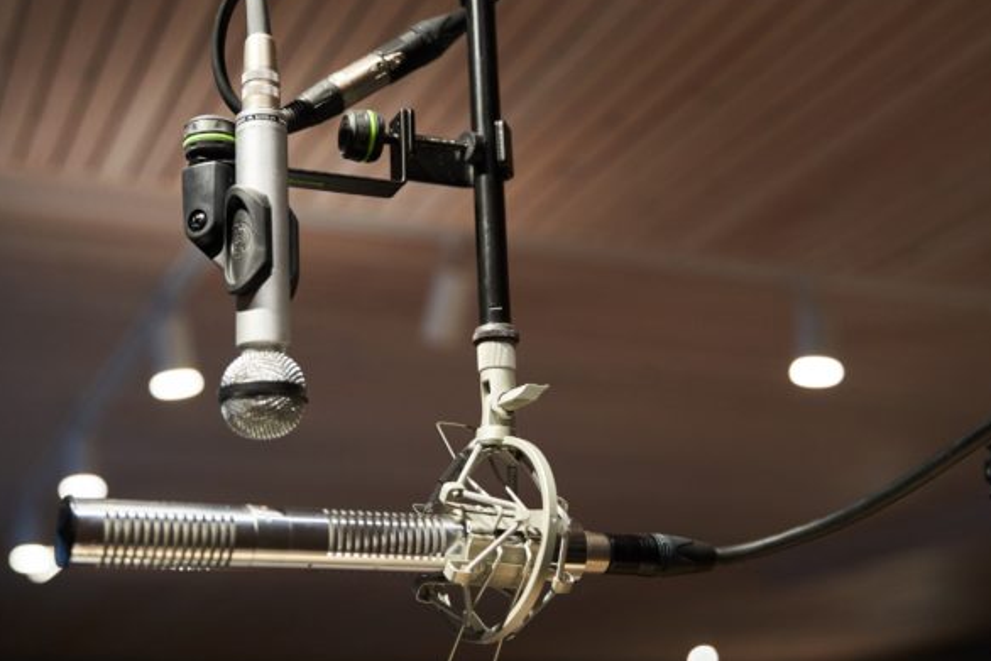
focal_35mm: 56
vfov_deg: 24.1
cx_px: 475
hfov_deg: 35.6
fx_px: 1543
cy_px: 249
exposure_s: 1/400
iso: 2000
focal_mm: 42.8
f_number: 2.8
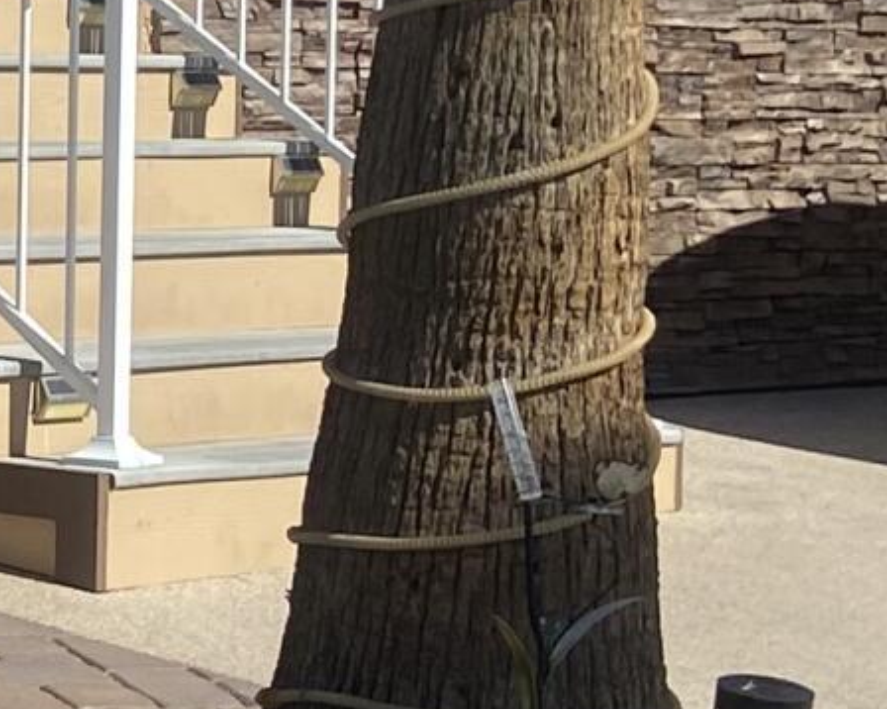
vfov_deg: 9.1
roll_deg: -1.0
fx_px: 4461
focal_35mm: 170
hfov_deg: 10.4
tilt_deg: -3.6
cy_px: 170
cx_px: -950
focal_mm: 4.25
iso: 32
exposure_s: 1/3497
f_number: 1.8
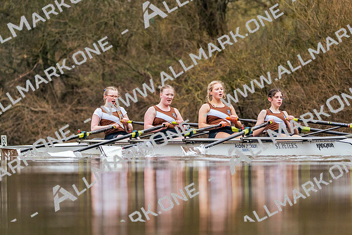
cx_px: 176
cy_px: 118
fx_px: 3247
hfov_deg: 6.2
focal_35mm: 332
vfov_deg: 4.1
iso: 4000
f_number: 6.3
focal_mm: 332
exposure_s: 1/2000
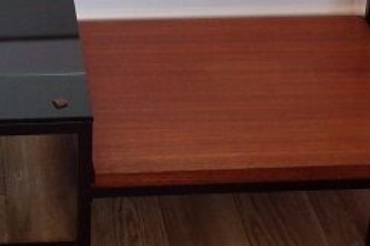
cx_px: 92
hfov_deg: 16.9
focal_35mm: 121
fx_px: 1242
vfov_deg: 11.3
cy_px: 101
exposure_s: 1/17
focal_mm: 7.6
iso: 237
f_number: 3.4
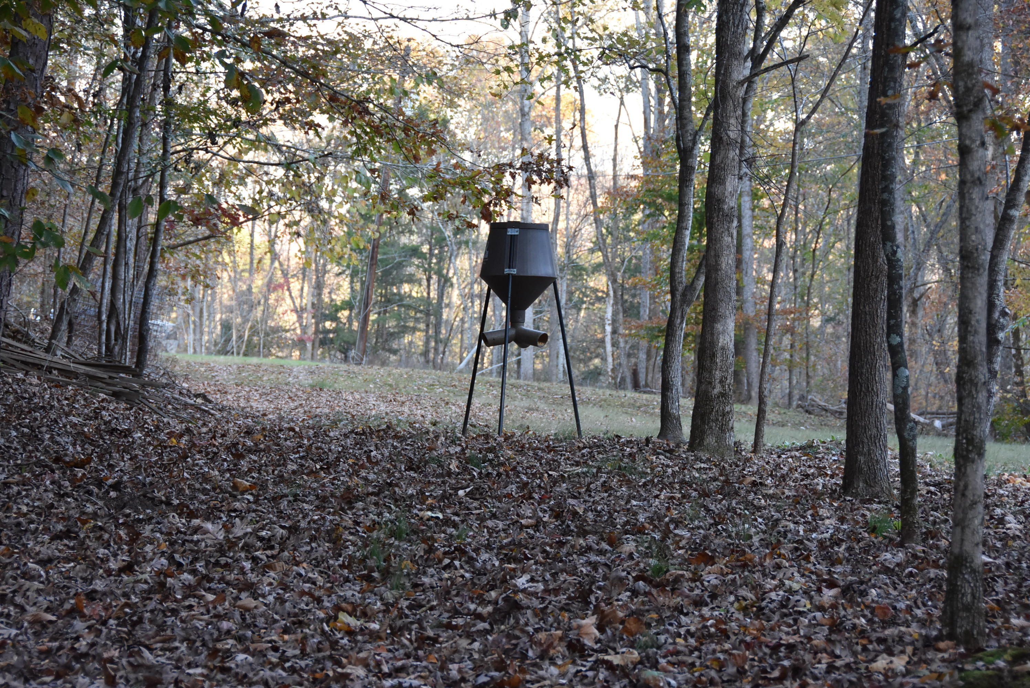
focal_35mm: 105
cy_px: 344
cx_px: 515
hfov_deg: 19.4
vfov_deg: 13.1
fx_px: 3006
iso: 800
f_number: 6.3
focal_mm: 70
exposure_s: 1/160
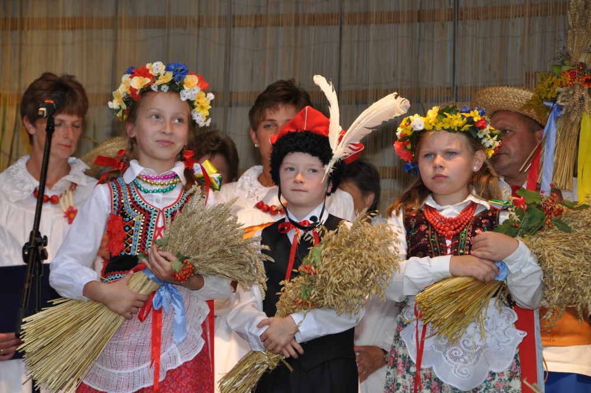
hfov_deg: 13.1
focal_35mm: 158
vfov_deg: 8.7
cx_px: 296
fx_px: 2582
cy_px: 196
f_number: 7.1
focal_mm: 105
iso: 200
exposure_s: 1/200
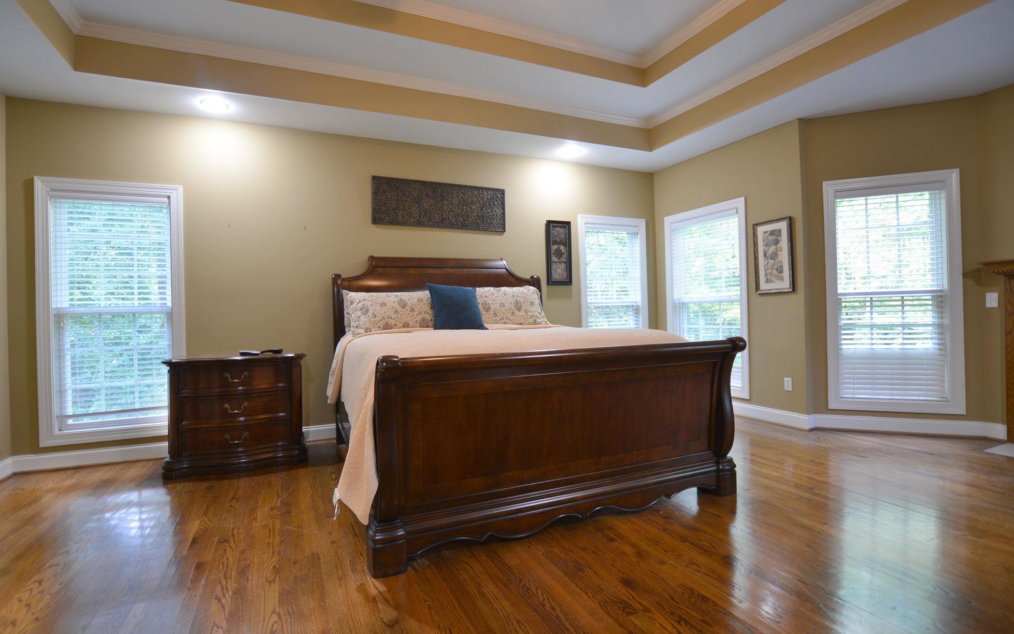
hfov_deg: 97.8
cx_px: 489
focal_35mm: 16
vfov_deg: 71.2
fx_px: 442
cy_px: 311
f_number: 3.5
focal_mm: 10
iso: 200
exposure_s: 1/13
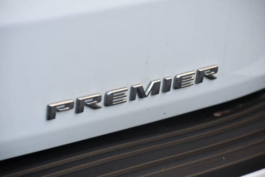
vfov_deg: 7.5
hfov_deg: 11.2
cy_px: 88
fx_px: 1347
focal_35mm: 183
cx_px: 132
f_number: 5
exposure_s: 1/250
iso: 400
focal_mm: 122
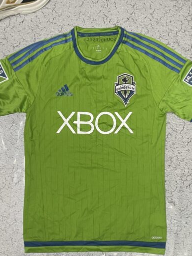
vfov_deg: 65.3
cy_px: 129
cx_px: 98
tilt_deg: -89.2
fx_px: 200
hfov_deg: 51.4
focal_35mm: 27
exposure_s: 1/50
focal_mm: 4.2
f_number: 1.6
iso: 200
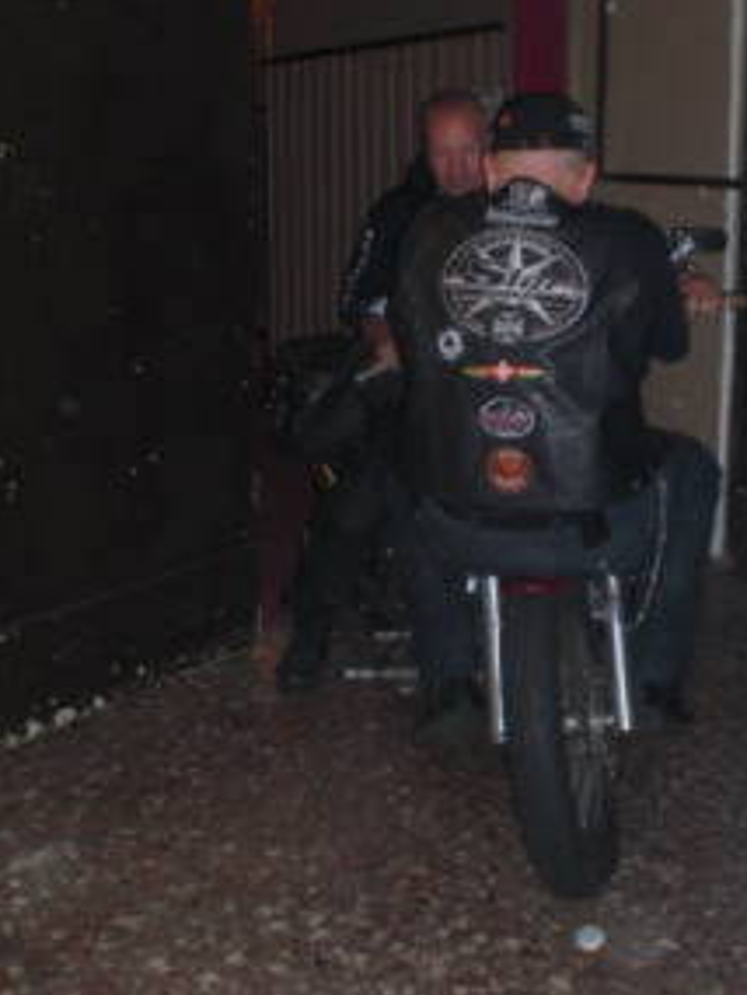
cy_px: 395
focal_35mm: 48
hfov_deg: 30.2
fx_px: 1380
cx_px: 468
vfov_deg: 39.5
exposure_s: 1/30
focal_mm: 6.3
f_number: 3.1
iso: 200
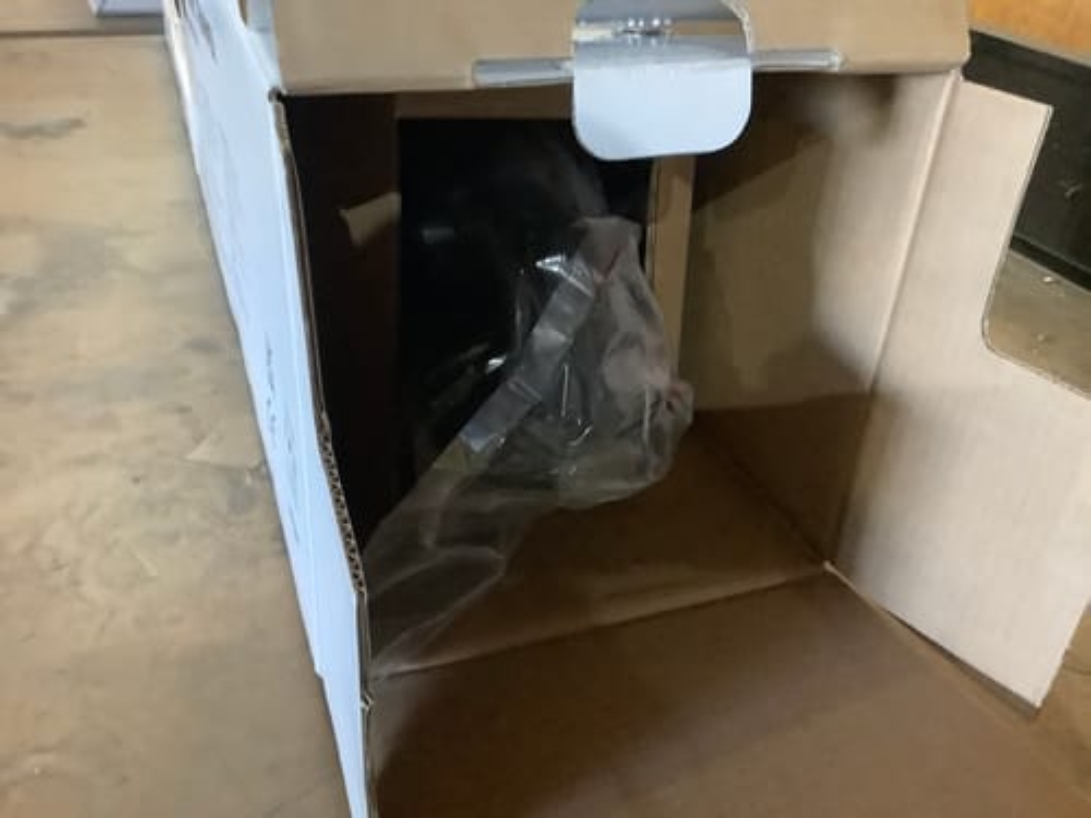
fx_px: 977
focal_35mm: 31
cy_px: 409
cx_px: 546
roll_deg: -2.3
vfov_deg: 45.4
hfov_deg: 58.4
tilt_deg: -31.5
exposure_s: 1/25
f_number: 2.4
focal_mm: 3.3
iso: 800
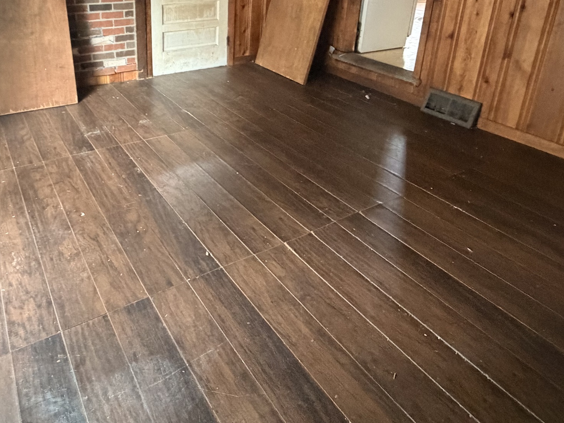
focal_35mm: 27
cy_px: 83
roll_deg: -0.4
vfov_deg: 48.4
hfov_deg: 64.3
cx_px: 210
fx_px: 440
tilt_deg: -17.2
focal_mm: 2.22
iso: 1250
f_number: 2.2
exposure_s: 1/57
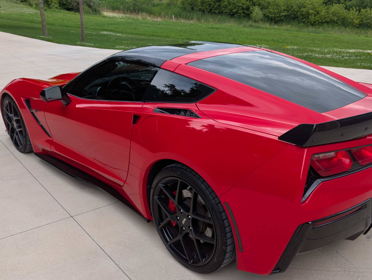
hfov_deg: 55.1
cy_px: 155
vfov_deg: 43.0
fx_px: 355
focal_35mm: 33
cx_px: 213
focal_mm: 6.9
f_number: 1.68
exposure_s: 1/402
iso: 24
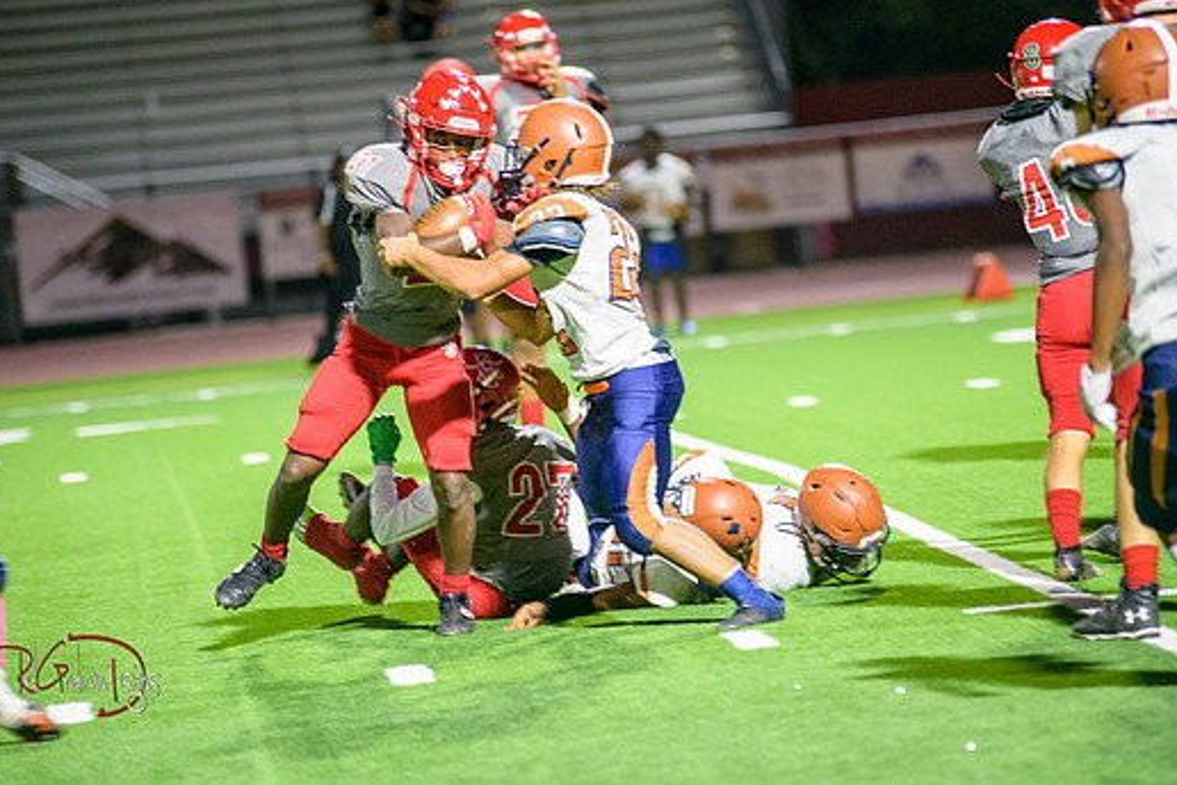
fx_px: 7356
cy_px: 346
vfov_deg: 6.1
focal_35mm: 225
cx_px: 595
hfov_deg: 9.1
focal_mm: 200
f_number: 2.8
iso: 1600
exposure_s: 1/250
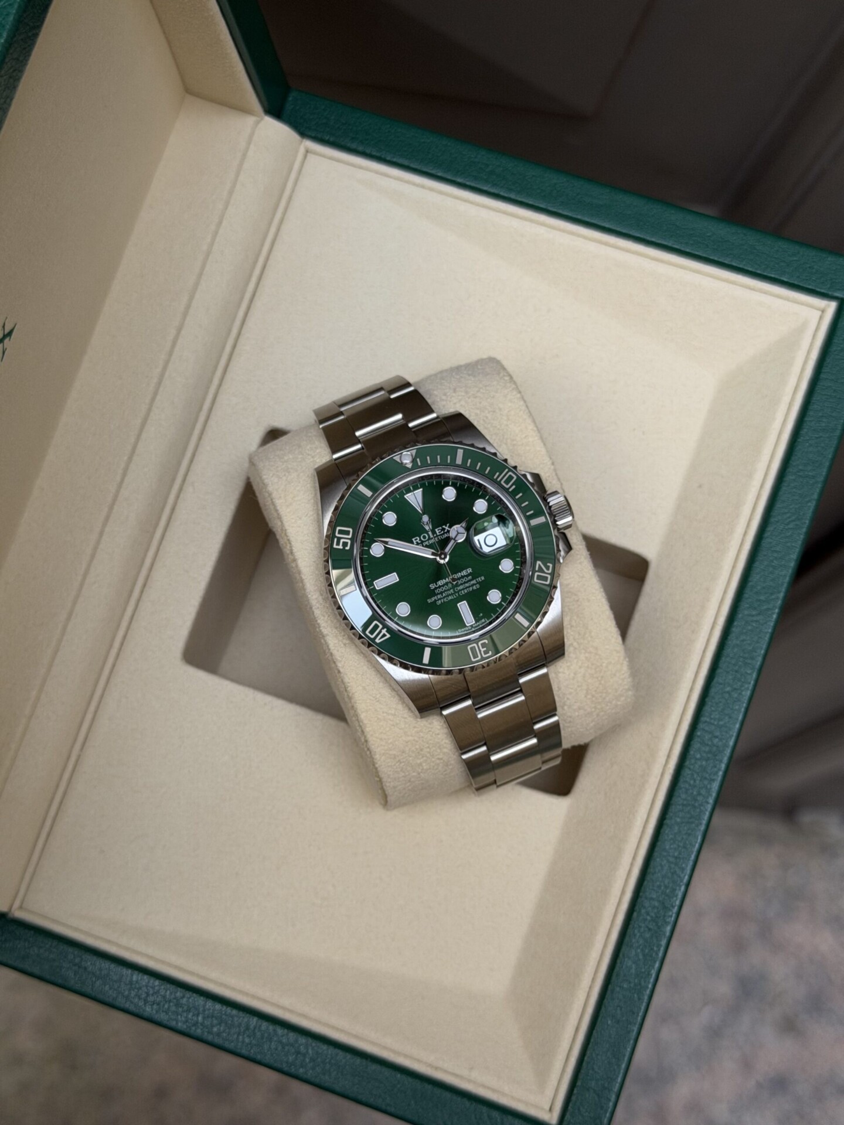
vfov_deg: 39.7
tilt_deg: -74.5
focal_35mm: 48
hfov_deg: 30.3
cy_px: 562
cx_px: 422
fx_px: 1560
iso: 64
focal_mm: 6.76
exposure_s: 1/699
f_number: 1.78
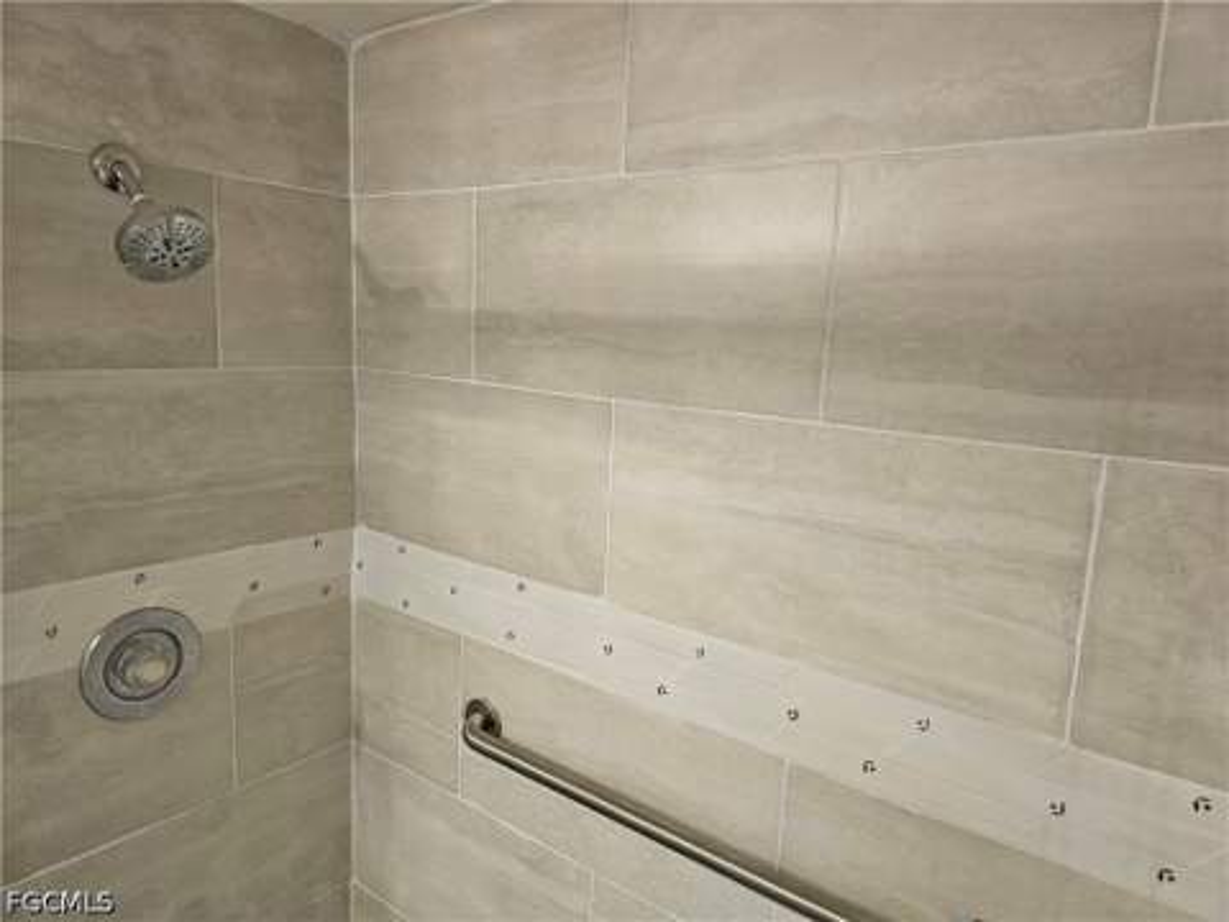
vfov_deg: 58.9
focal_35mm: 23
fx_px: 817
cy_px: 461
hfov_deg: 73.9
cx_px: 614
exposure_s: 1/120
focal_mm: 6.3
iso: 320
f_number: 1.7
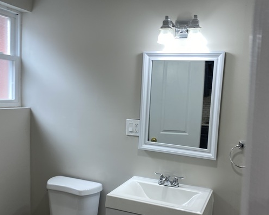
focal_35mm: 34
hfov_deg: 52.8
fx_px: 271
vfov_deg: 43.3
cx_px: 147
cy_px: 116
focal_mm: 4.25
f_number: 1.8
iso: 50
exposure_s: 1/120
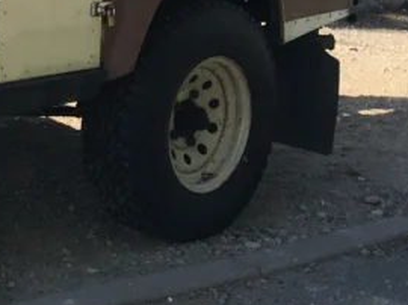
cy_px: -136
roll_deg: -0.8
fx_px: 1295
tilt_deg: -2.5
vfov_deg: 12.8
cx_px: -355
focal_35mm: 110
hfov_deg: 15.2
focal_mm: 4.15
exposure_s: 1/999
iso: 25
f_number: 2.2
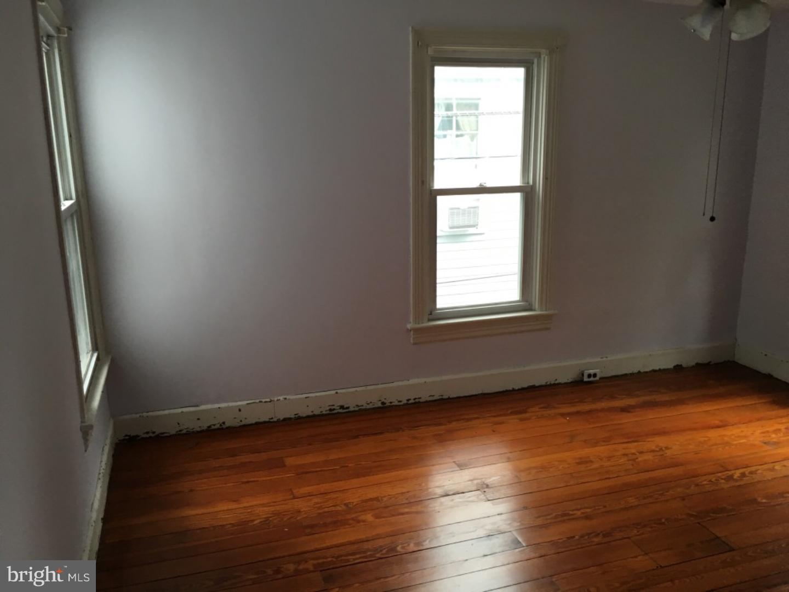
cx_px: 394
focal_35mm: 29
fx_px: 661
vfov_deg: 48.2
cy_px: 296
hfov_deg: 61.7
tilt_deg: -11.7
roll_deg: +1.5
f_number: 2.2
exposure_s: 1/30
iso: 32
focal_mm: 4.15
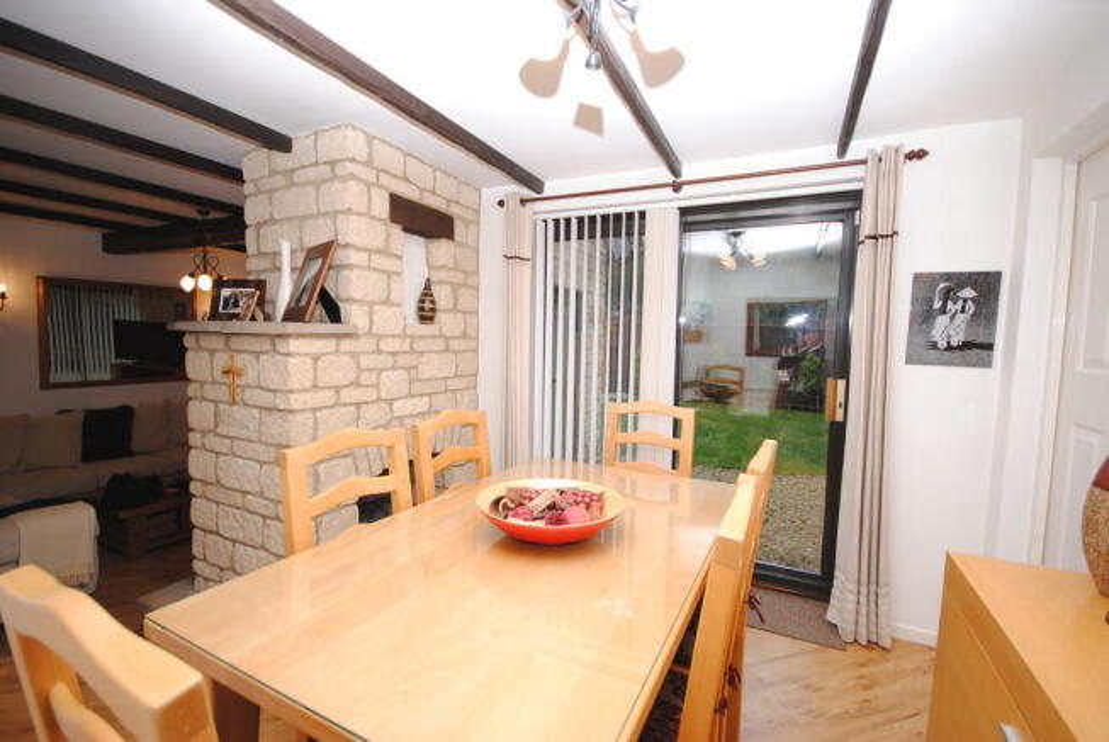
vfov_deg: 77.5
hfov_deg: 100.3
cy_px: 371
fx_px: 463
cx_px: 554
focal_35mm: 15
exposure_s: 1/60
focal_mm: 10
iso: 200
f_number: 4
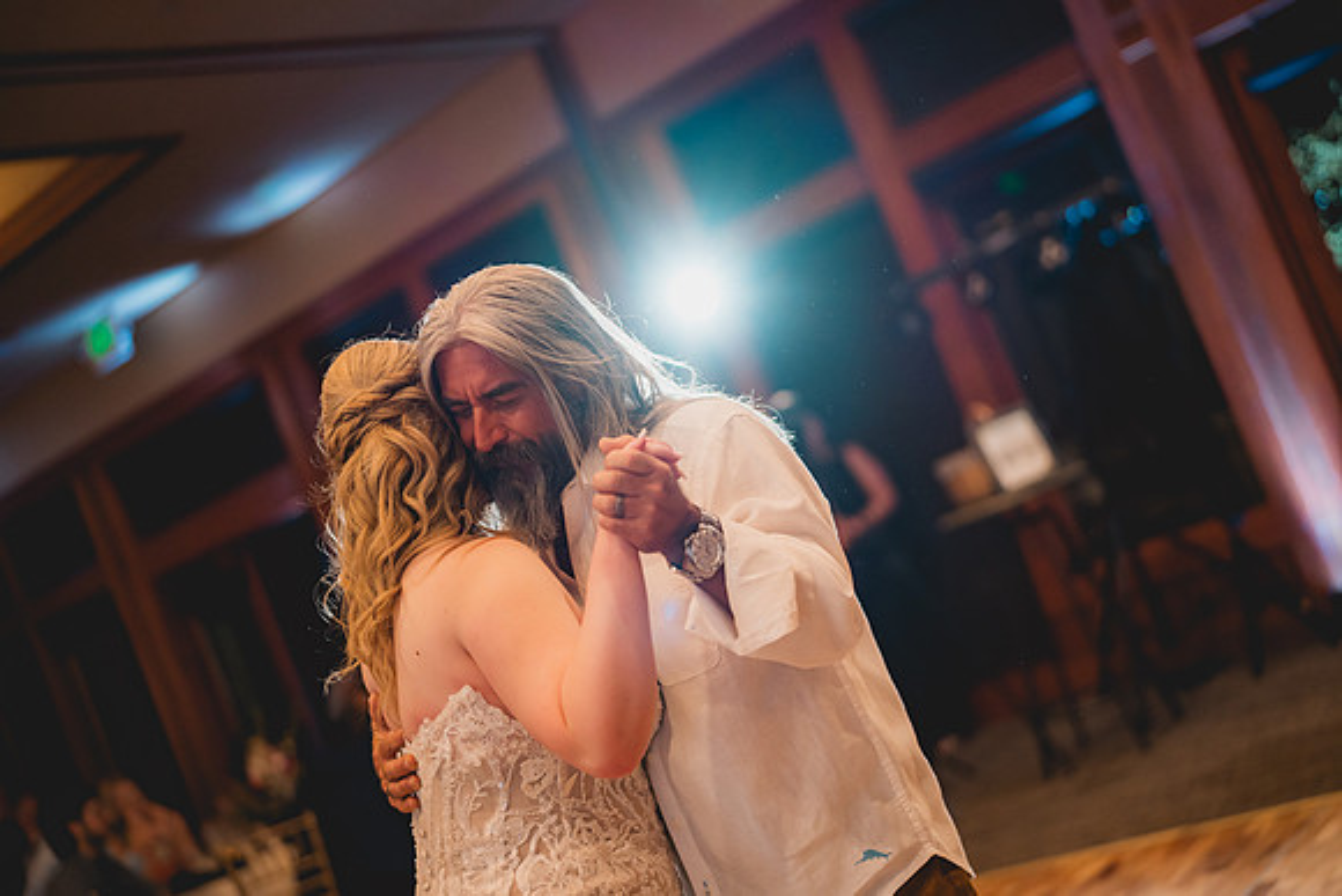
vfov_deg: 27.0
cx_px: 671
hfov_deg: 39.6
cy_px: 448
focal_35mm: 50
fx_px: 1864
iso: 1250
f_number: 1.4
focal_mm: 50
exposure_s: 1/400
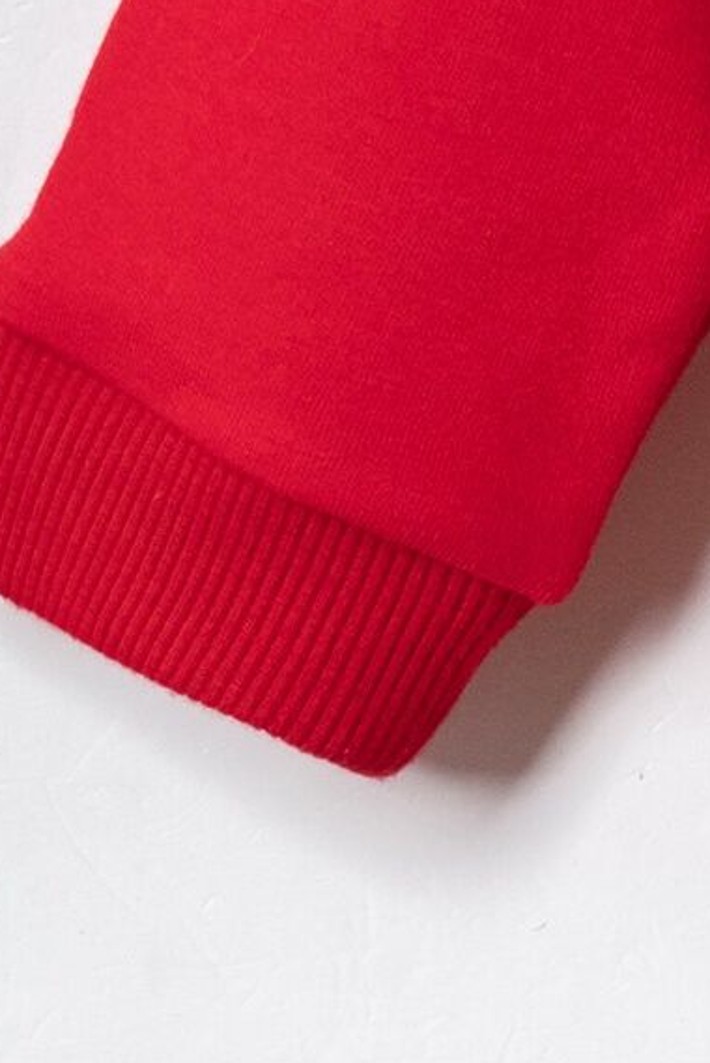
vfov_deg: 12.5
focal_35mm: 158
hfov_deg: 8.6
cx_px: 914
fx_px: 4668
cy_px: -404
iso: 400
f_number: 9
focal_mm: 50
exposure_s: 1/125
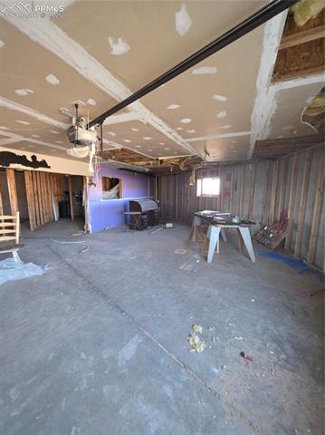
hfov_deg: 89.8
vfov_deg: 106.2
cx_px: 162
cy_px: 218
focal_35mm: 13
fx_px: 163
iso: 320
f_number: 1.9
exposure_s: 1/60
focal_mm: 2.2
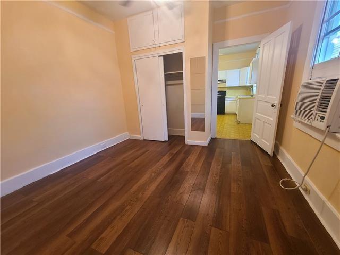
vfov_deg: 89.9
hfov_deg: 106.2
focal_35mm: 13
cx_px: 170
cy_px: 128
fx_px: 128
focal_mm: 2.2
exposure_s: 1/39
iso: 320
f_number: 2.2
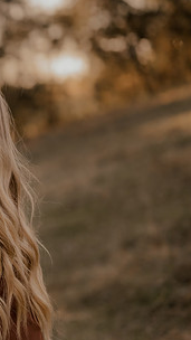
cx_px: -109
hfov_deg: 11.5
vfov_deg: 21.3
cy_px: 187
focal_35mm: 100
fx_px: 900
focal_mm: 50
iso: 250
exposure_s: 1/1600
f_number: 1.8
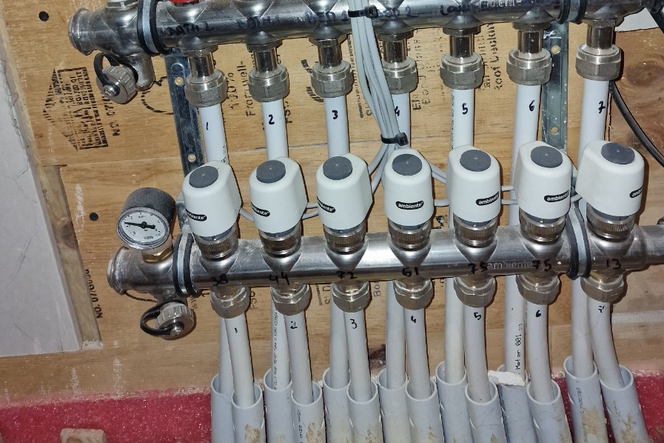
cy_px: 25
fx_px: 590
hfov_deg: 58.7
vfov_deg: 37.7
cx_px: 332
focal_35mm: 32
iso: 50
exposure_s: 1/50
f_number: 1.8
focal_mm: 6.4
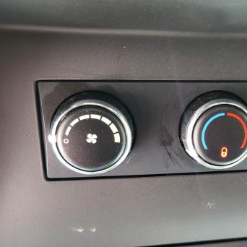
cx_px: 202
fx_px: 347
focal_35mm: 43
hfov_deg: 37.6
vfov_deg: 39.1
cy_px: 144
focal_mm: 5.4
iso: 200
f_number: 1.8
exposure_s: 1/40
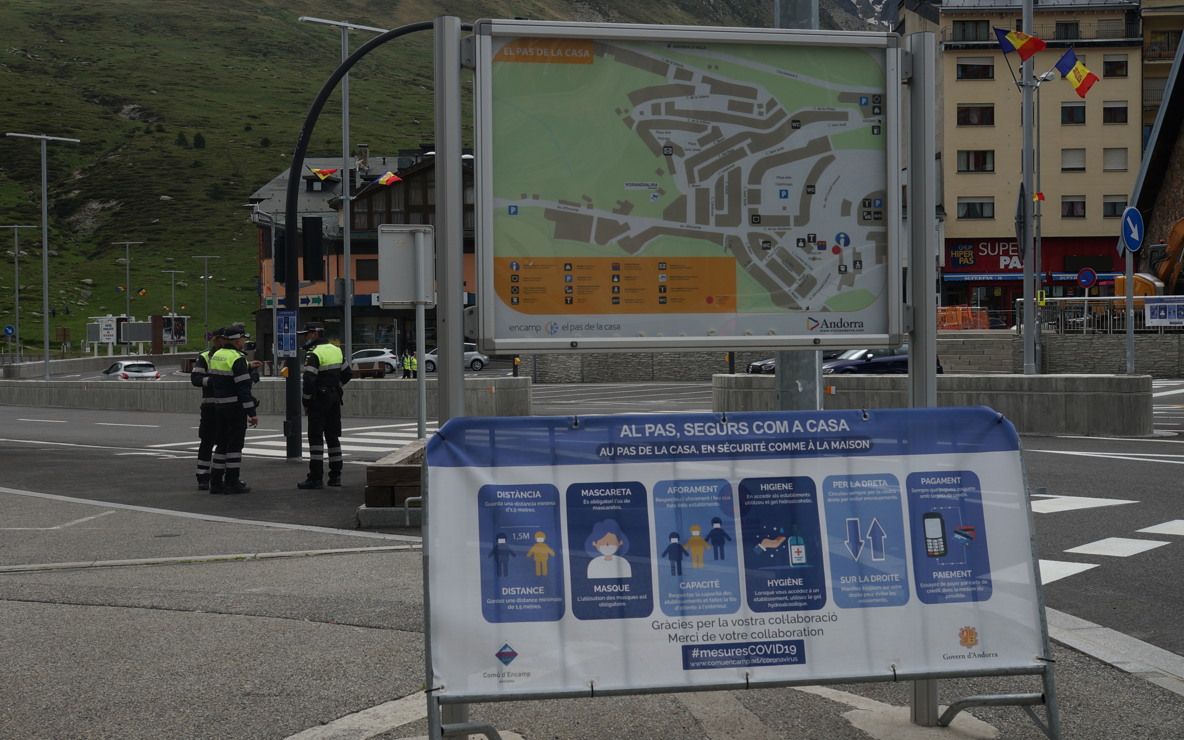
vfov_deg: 29.9
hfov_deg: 46.2
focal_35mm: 43
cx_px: 591
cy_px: 348
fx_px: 1388
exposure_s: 1/200
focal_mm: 28
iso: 100
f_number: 7.1
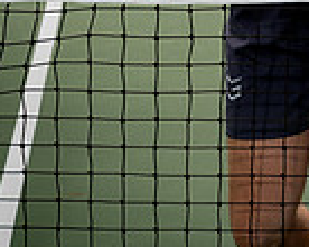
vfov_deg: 8.1
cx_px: 316
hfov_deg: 10.6
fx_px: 1653
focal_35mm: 181
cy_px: -245
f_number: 5.6
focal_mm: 59
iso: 100
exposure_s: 1/250
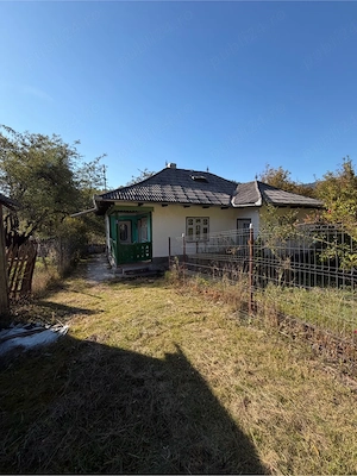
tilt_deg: -5.3
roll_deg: +0.8
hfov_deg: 85.7
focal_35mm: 14
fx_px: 193
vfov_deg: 102.1
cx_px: 178
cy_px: 238
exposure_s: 1/770
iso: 32
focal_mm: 2.22
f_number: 2.2
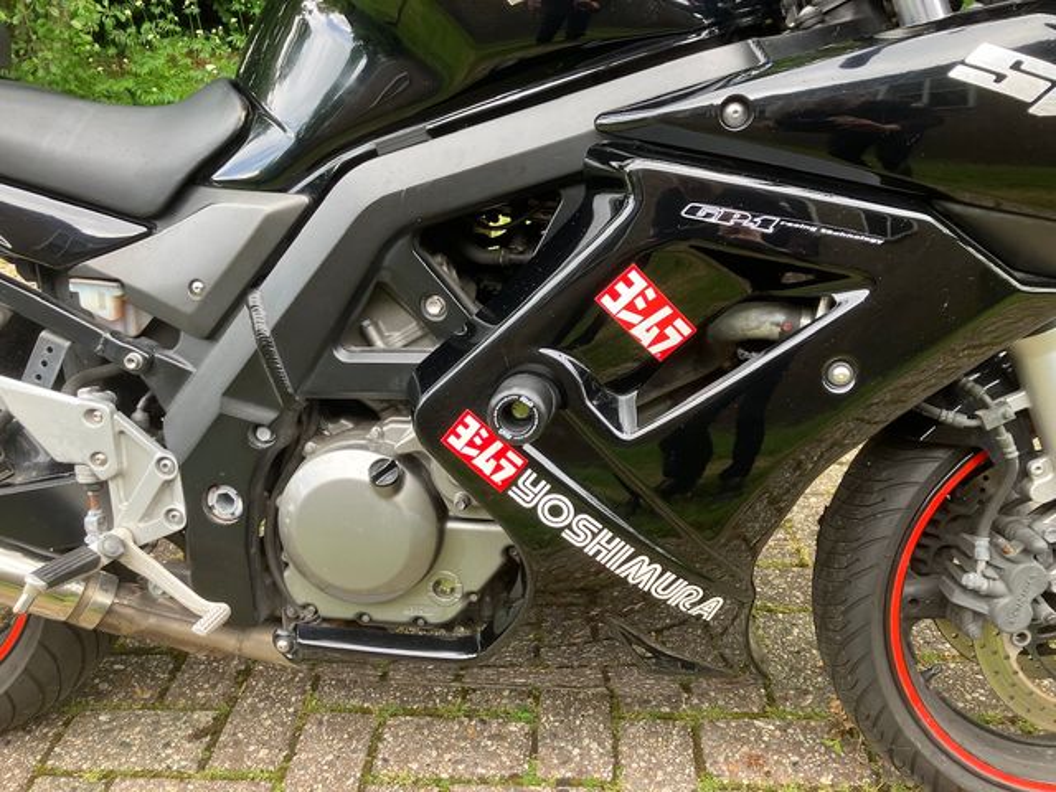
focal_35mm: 28
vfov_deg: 49.7
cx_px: 528
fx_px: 854
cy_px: 396
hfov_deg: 63.4
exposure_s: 1/121
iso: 50
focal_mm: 3.99
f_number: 1.8
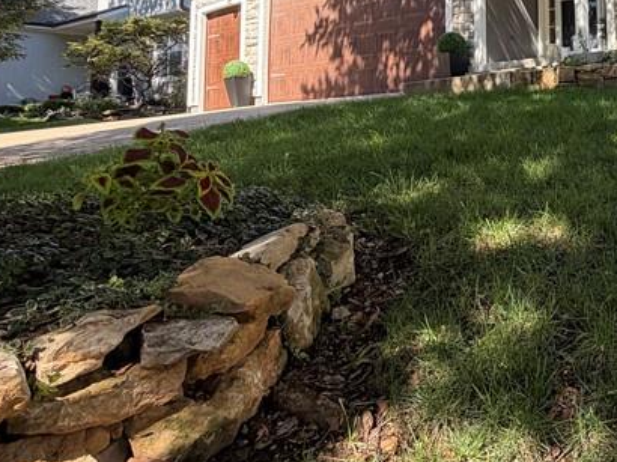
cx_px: 629
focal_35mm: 35
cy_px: 57
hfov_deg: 44.1
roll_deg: +2.3
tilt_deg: +6.1
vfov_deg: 38.2
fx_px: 623
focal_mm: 2.22
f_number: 2.2
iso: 50
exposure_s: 1/224
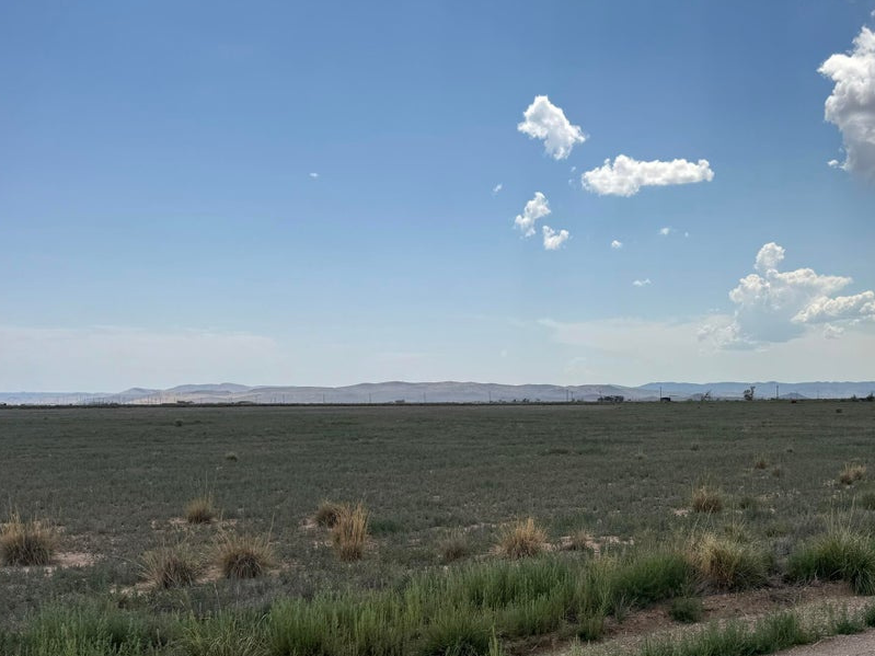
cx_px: 632
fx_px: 1036
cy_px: 480
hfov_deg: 44.6
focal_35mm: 41
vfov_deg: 34.5
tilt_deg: -4.2
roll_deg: -0.7
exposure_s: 1/7092
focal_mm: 6.76
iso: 80
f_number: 1.78
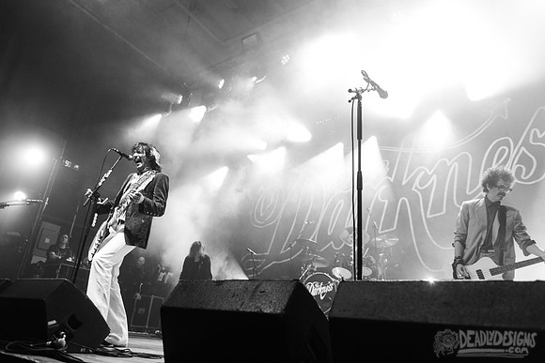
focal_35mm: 26
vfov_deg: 50.4
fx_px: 386
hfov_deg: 70.3
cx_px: 255
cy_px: 170
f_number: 3.2
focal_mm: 24
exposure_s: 1/250
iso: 2500
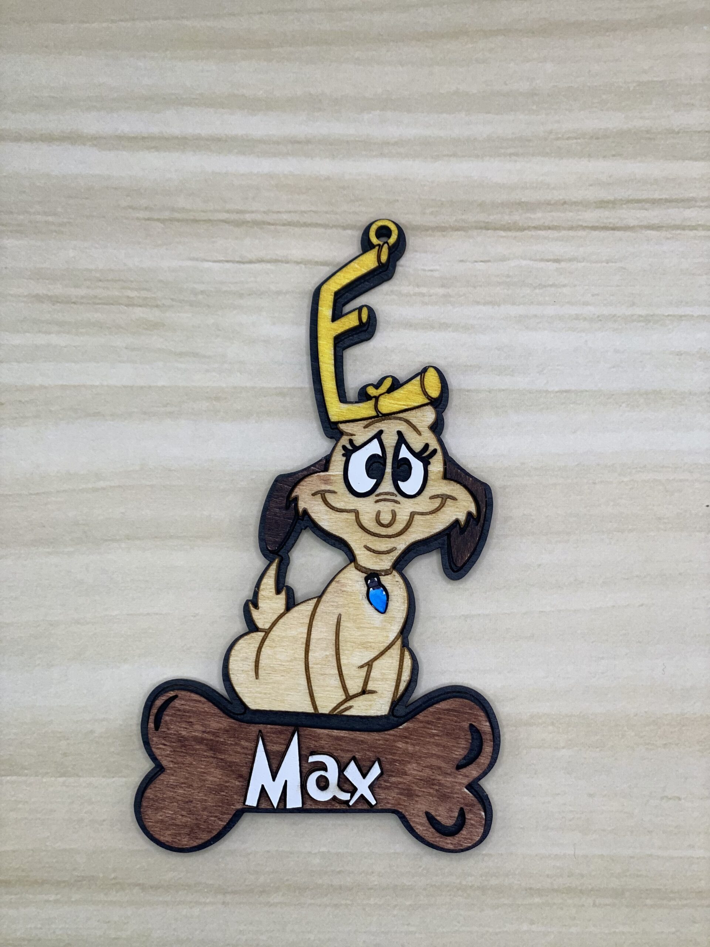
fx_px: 1422
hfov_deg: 28.0
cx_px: 355
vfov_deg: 36.8
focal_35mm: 52
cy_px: 474
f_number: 2
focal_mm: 6
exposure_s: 1/141
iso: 20
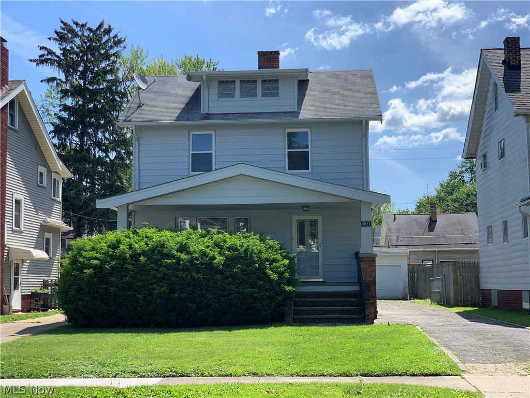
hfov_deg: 36.8
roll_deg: +0.4
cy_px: 199
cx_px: 265
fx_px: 796
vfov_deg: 28.0
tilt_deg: +7.7
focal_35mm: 52
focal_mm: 6
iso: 16
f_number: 2.4
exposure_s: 1/872
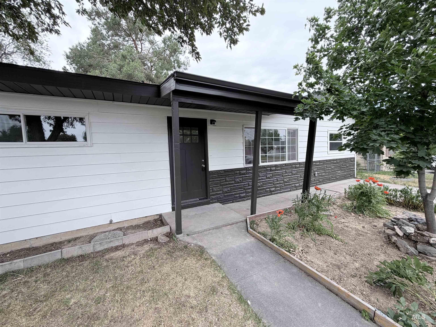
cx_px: 218
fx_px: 176
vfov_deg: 85.7
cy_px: 164
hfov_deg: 102.1
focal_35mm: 14
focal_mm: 2.22
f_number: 2.2
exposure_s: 1/502
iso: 50
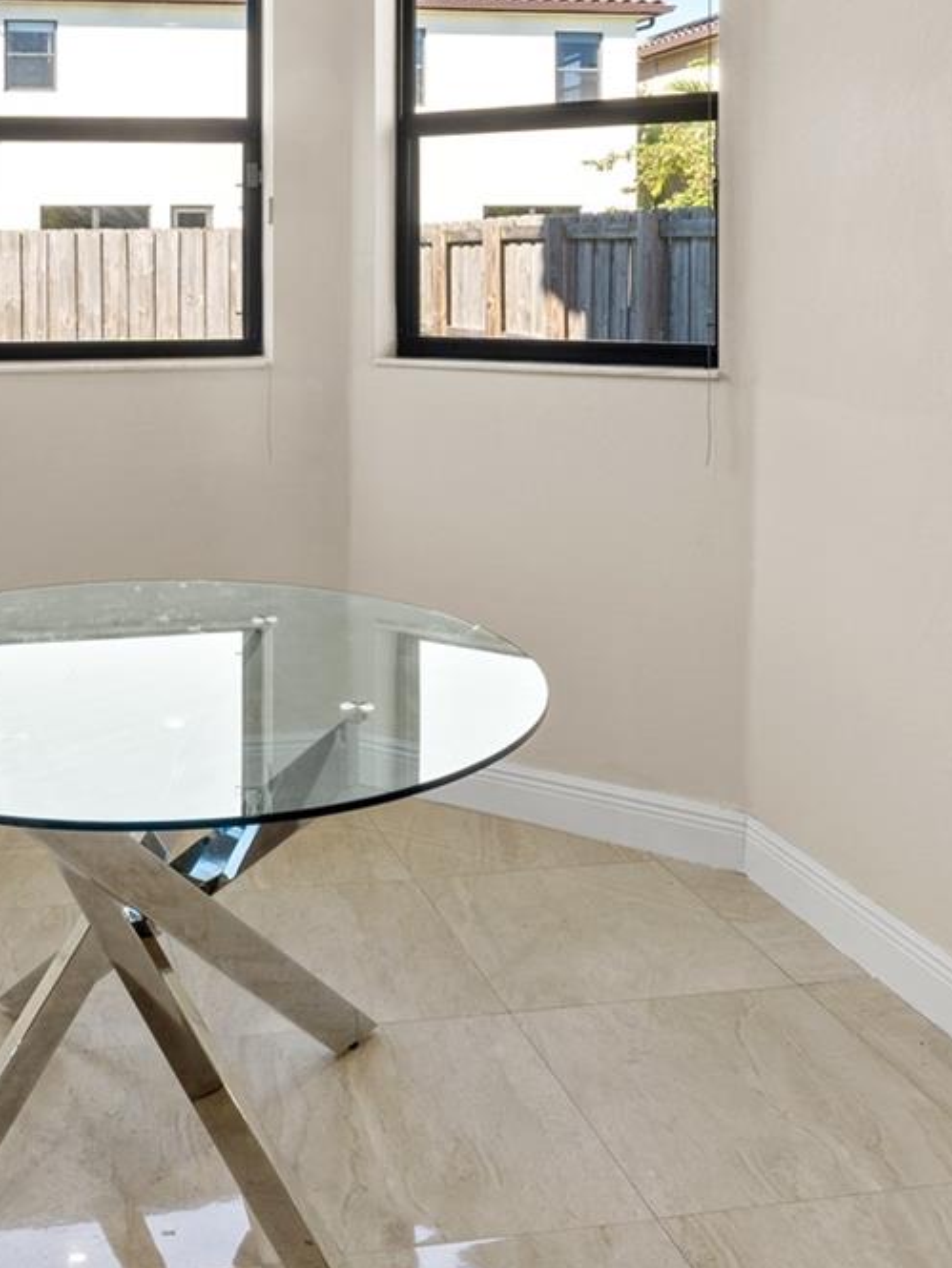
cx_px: 200
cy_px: 399
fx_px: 1356
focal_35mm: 37
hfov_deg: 37.4
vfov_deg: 49.1
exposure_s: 1/2
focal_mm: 16
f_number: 13
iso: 100
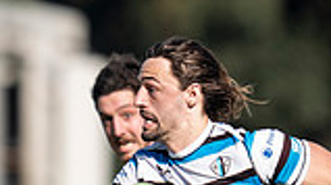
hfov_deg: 0.9
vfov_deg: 0.5
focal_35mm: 2512
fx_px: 22021
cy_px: 241
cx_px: 26
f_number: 2.8
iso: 100
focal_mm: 400
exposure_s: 1/1250
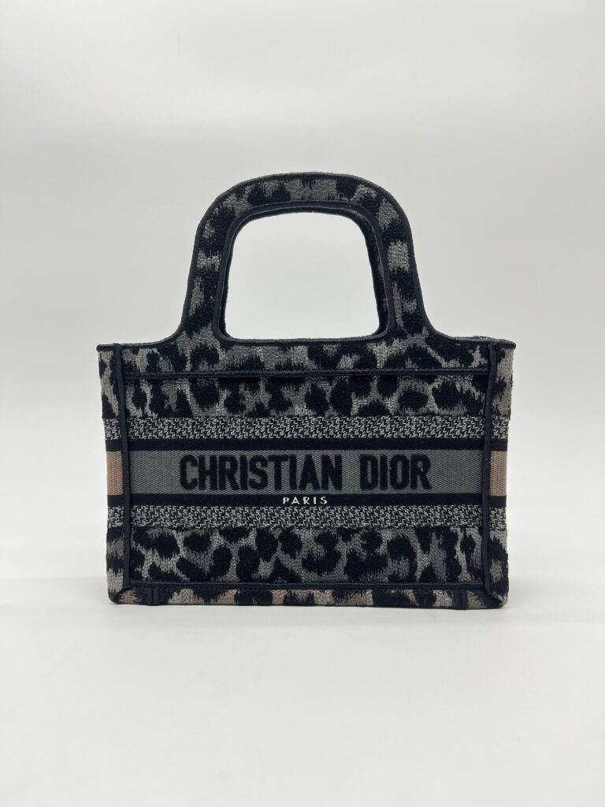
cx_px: 302
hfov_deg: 53.1
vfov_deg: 67.3
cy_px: 404
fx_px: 606
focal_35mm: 26
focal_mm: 5.7
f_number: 1.5
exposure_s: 1/159
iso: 40
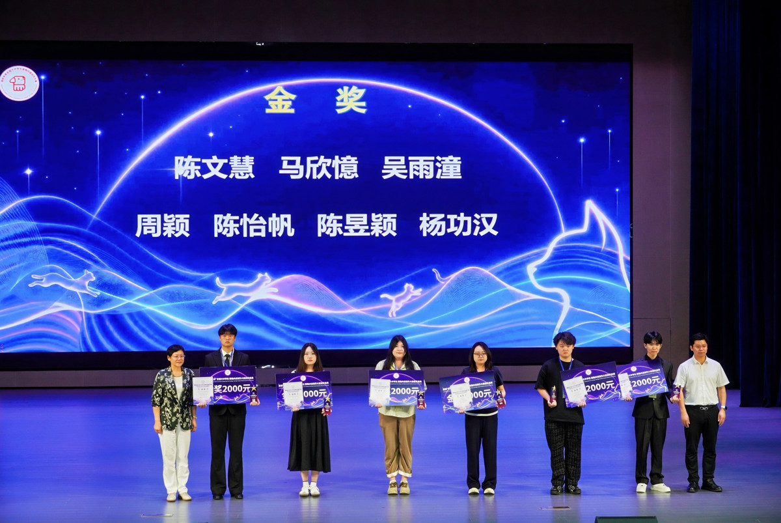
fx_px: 1499
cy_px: 262
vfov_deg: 19.8
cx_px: 390
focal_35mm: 69
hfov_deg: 29.2
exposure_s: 1/125
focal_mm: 46
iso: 320
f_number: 5
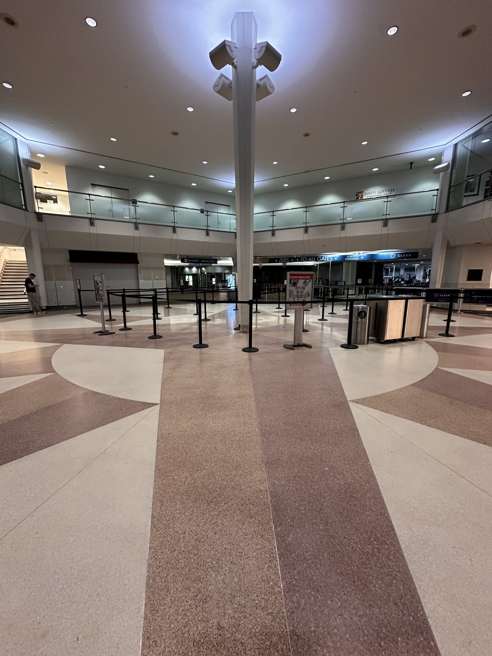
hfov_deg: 85.7
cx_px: 246
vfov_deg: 102.1
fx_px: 265
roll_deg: +0.6
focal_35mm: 14
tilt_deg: -10.4
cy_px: 328
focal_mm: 2.22
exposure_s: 1/60
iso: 320
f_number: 2.2
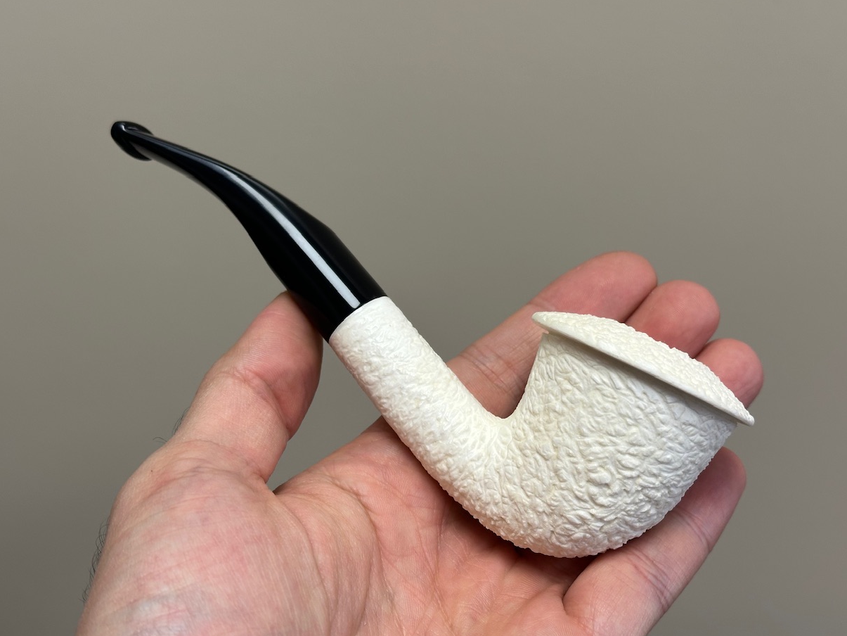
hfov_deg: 37.5
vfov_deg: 28.6
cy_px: 317
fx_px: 1248
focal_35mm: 51
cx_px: 426
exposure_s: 1/100
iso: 50
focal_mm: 6.86
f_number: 1.78
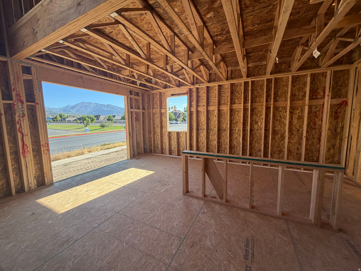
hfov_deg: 102.1
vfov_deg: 85.7
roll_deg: +1.7
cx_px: 180
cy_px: 136
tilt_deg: -5.5
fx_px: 146
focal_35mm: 14
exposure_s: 1/229
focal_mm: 2.22
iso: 50
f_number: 2.2
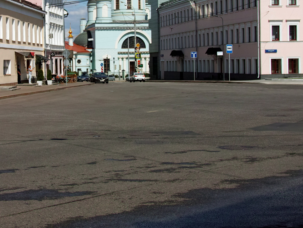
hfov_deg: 22.1
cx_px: 88
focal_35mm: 88
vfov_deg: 16.7
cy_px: 62
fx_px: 771
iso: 100
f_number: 6.3
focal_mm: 29
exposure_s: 1/1000
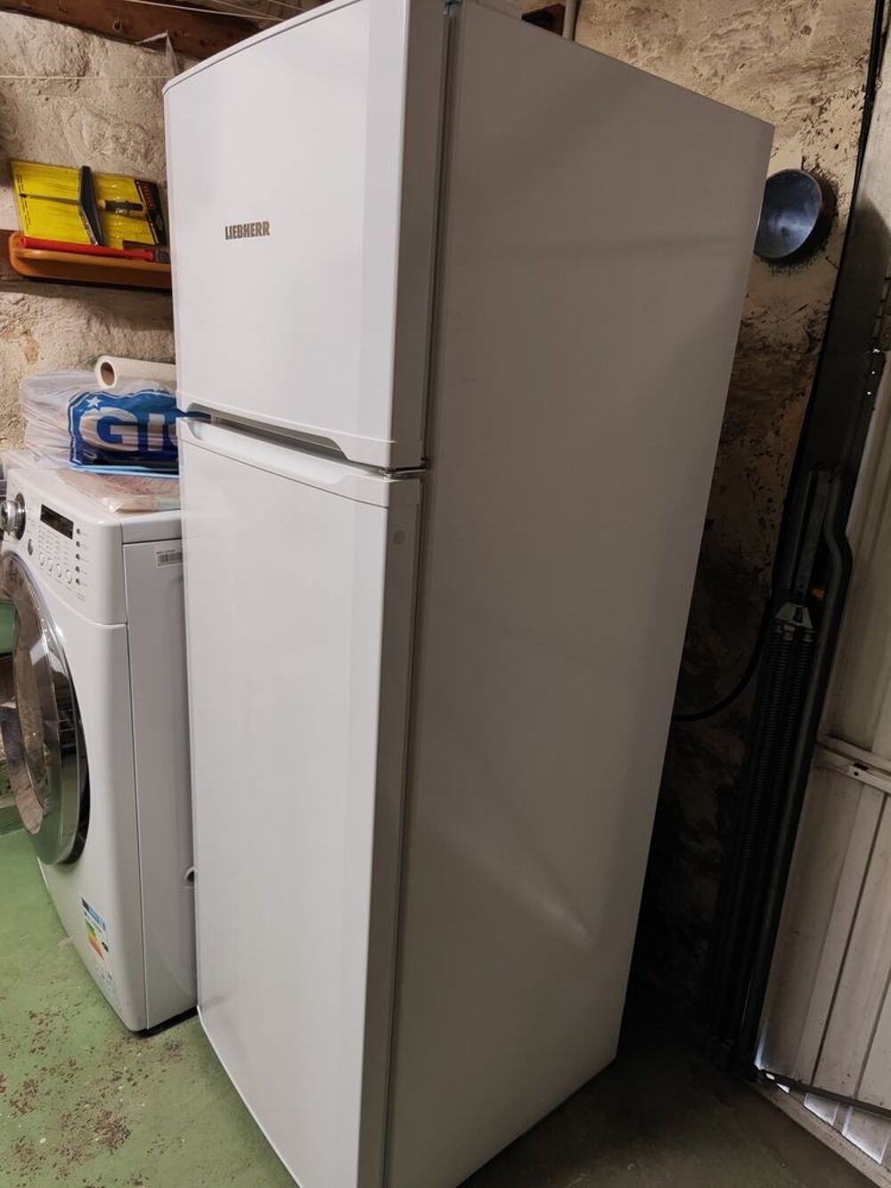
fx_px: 789
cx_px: 446
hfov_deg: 58.9
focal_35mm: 23
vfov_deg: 73.9
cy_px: 594
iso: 272
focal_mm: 5.4
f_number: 1.8
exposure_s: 1/50
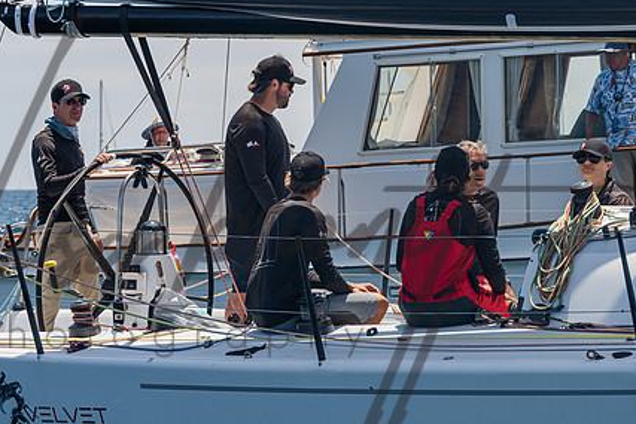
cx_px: 367
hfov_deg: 8.9
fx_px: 4100
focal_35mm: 232
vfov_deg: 5.9
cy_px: 161
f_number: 8
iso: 400
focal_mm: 140
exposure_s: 1/1600
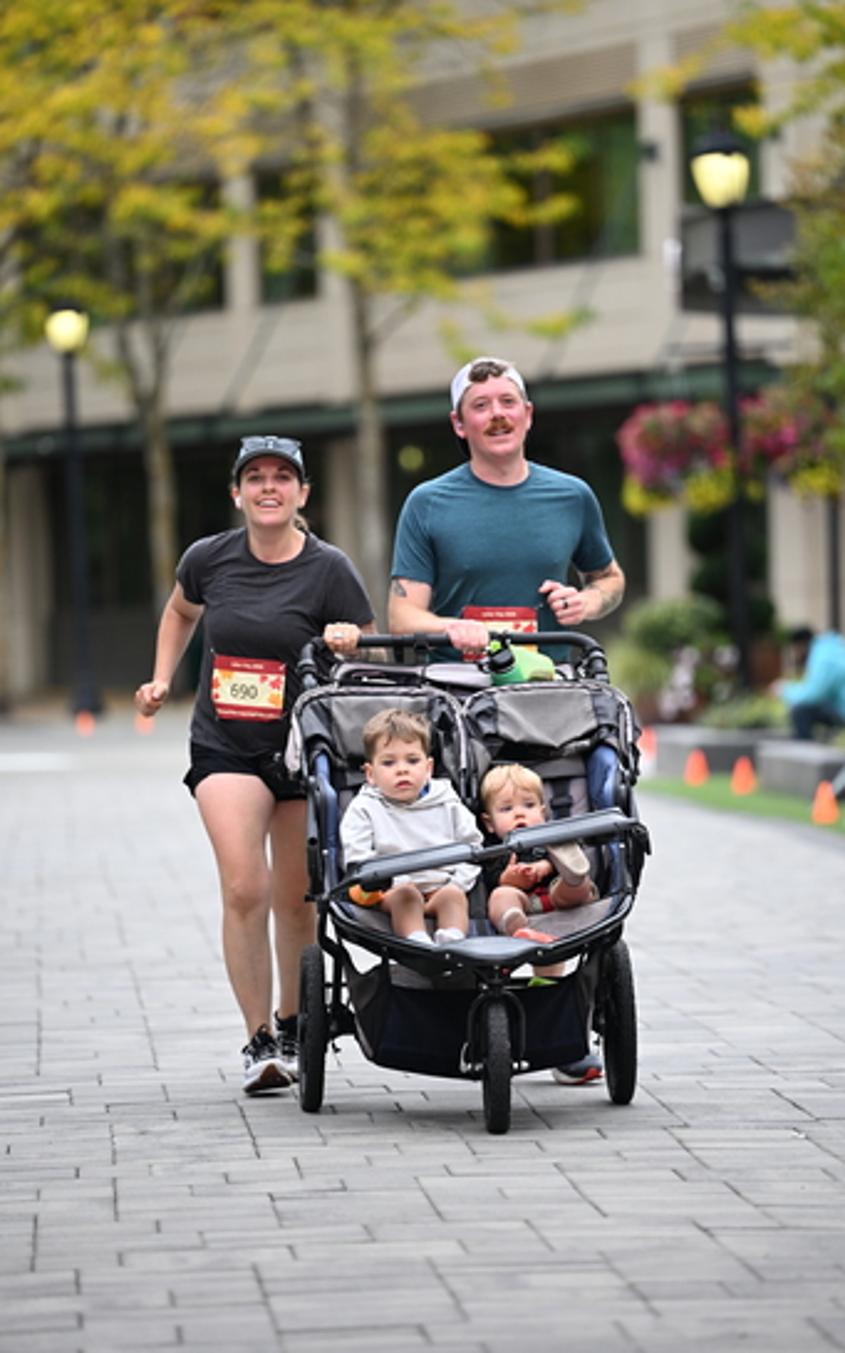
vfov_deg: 11.3
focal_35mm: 185
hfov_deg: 7.1
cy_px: 674
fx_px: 6820
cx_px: 450
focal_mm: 180
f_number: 2.8
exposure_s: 1/2000
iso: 640
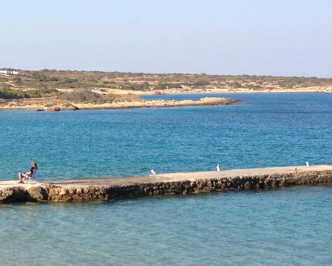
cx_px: -51
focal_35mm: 104
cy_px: 112
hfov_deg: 17.7
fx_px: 1022
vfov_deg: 14.8
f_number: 2.4
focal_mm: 4.28
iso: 50
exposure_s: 1/1022
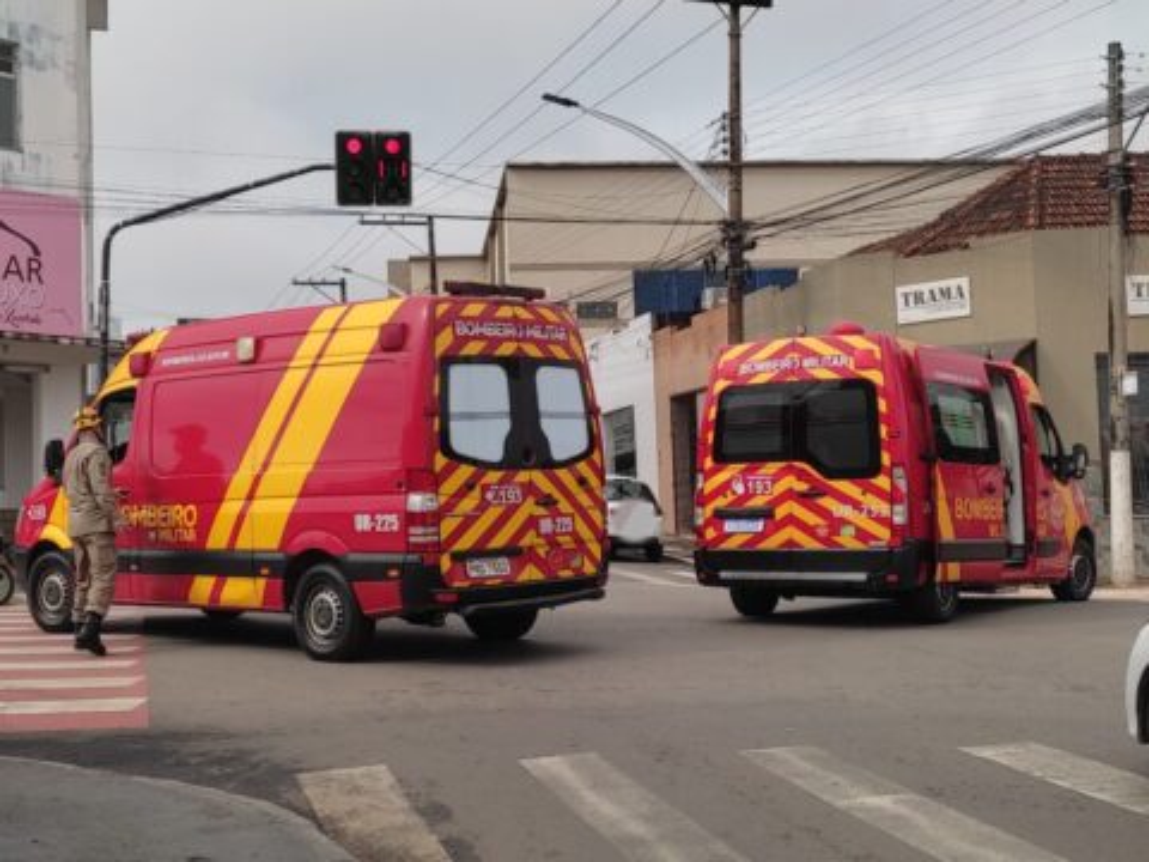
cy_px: 431
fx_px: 863
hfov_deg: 67.3
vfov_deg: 53.1
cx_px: 574
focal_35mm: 26
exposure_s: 1/15285
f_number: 1.79
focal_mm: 4.74
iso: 100
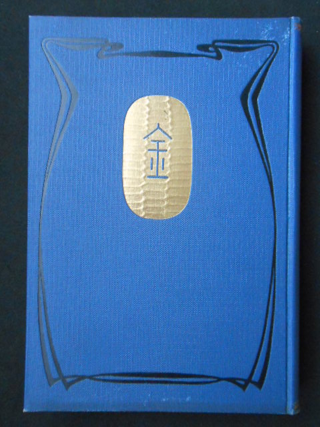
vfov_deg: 60.0
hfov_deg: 46.8
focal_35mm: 30
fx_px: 370
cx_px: 160
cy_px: 214
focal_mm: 5.3
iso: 800
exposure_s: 1/20
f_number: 3.8
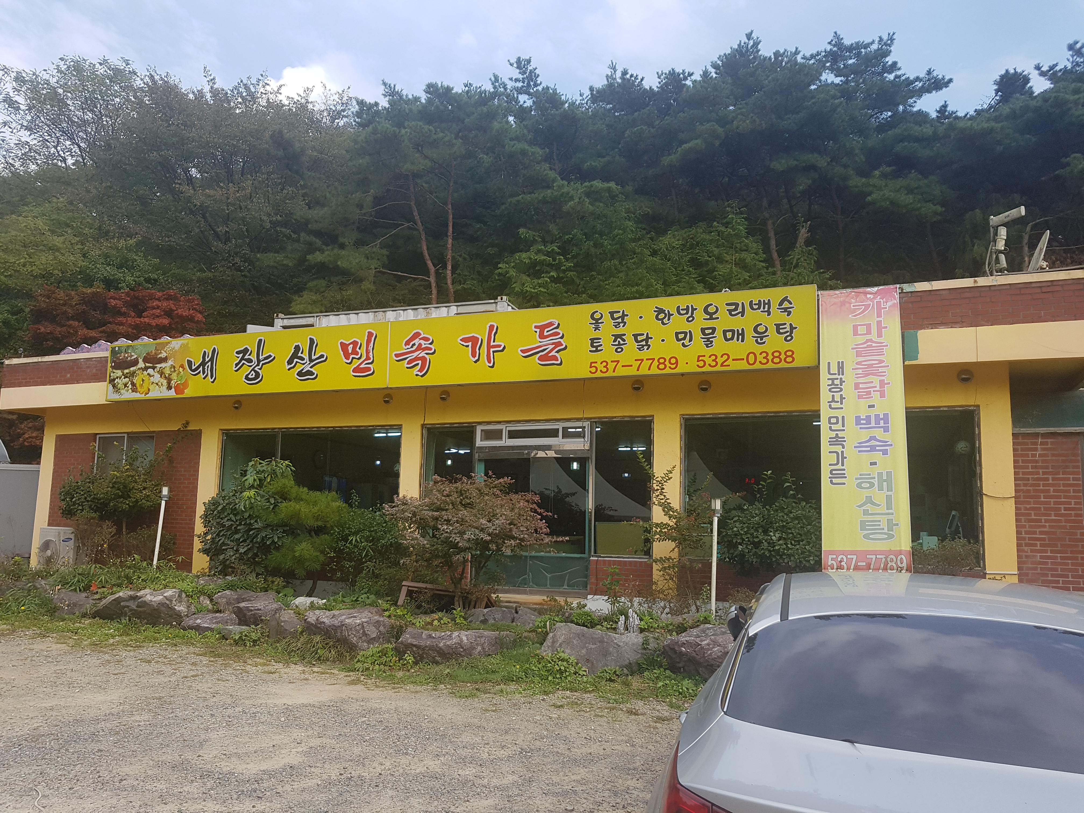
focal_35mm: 26
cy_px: 406
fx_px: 814
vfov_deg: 53.1
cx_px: 542
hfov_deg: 67.3
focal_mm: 4.2
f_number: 1.7
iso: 50
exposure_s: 1/780
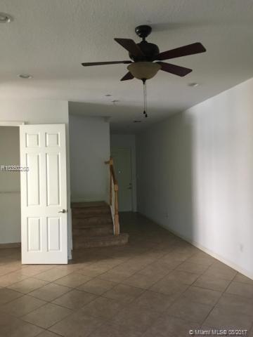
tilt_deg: -2.9
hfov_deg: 48.2
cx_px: 126
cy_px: 168
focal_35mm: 29
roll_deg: +0.2
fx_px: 283
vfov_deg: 61.7
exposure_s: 1/30
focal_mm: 4.15
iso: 160
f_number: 2.2
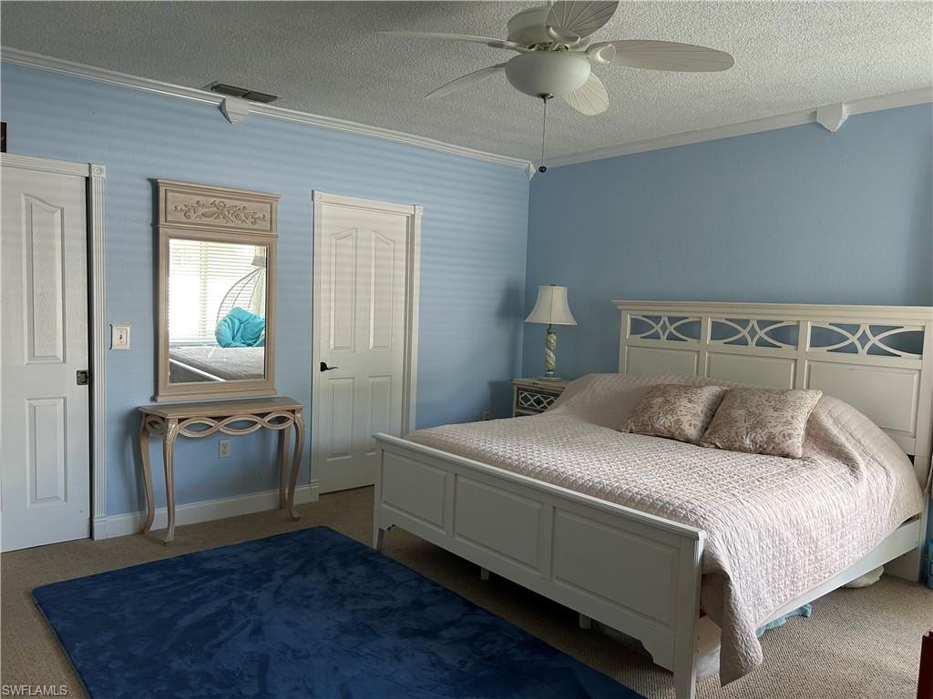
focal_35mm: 26
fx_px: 701
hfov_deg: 67.3
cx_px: 466
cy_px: 350
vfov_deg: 53.1
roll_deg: -1.4
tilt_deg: -4.6
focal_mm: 5.7
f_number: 1.5
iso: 100
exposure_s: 1/121
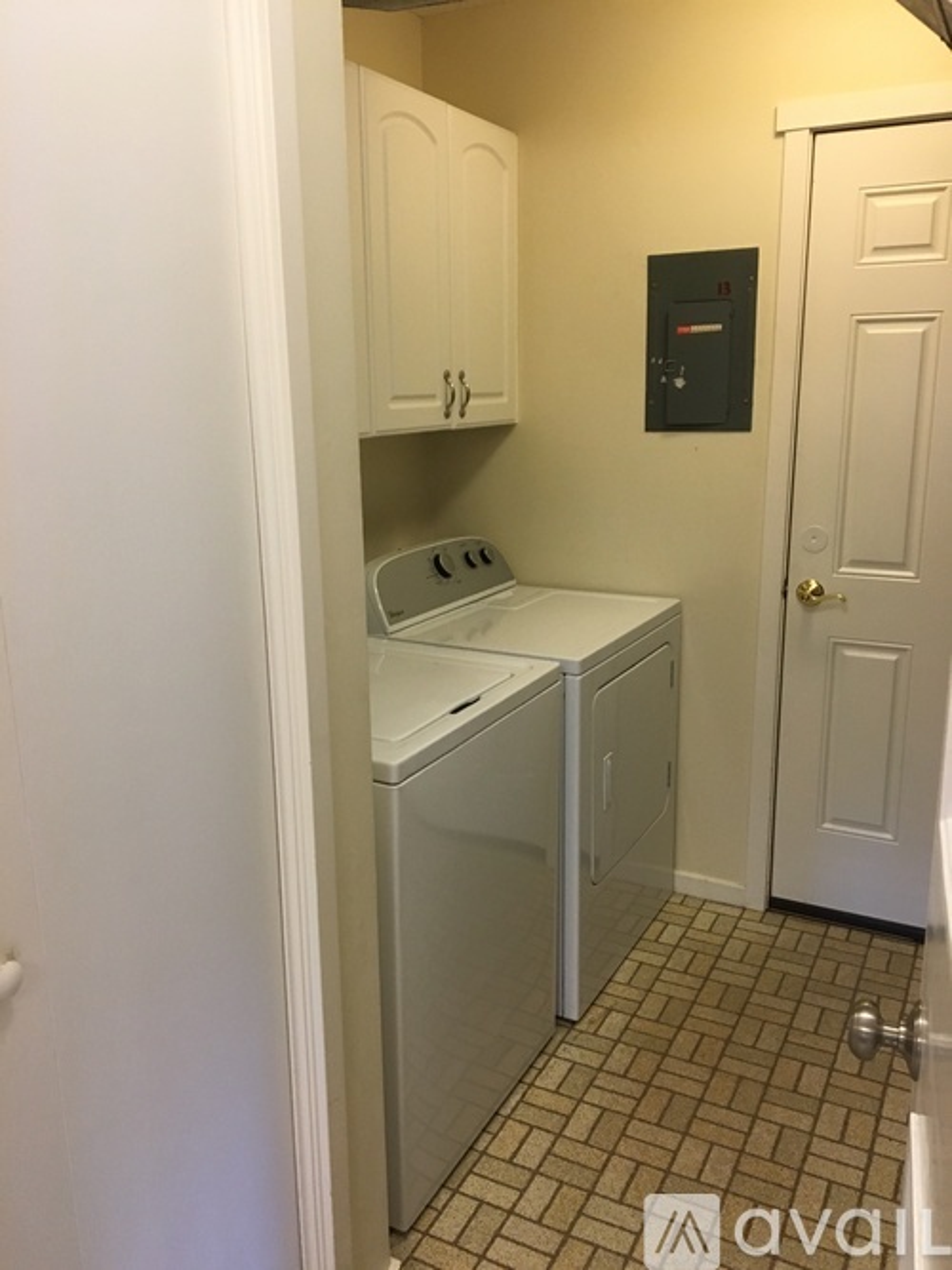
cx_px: 476
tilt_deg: -12.5
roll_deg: +0.9
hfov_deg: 48.2
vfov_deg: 61.7
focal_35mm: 29
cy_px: 635
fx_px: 1064
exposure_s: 1/30
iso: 125
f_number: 2.2
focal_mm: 4.15
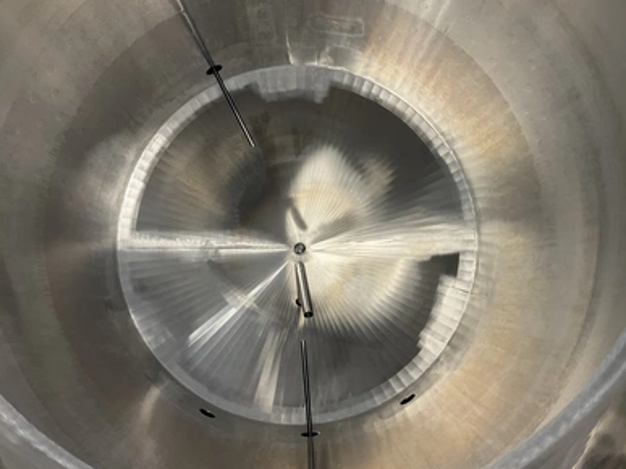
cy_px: 228
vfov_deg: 46.8
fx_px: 542
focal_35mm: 30
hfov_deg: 60.0
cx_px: 317
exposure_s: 1/60
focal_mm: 3
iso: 100
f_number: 1.8
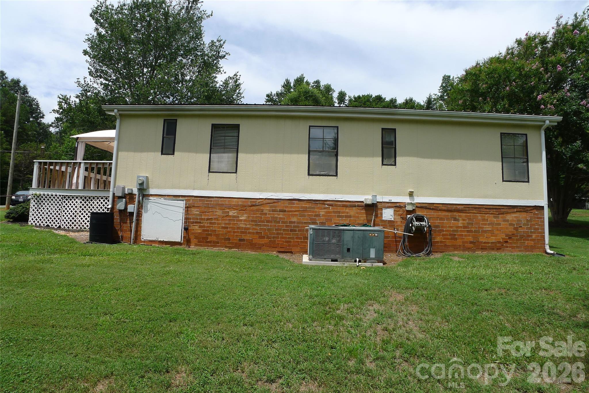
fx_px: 393
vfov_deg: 53.1
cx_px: 294
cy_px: 196
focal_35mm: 24
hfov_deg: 73.7
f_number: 4
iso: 80
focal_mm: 5.1
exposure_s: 1/800
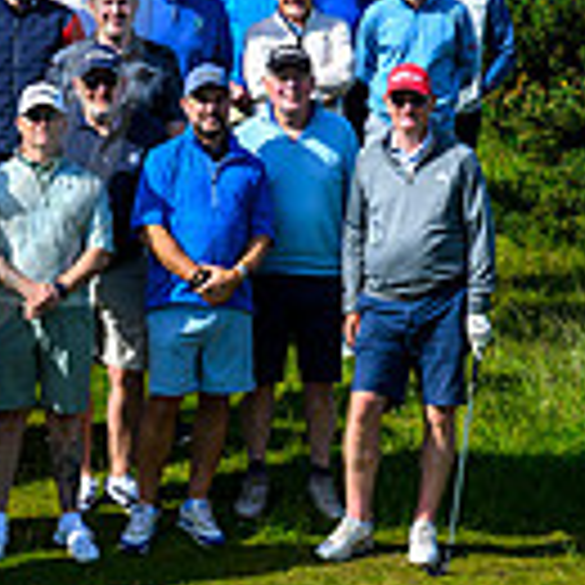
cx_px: -315
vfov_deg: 6.6
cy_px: -25
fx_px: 5067
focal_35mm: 265
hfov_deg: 6.5
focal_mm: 70
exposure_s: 1/2500
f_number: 6.3
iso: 500
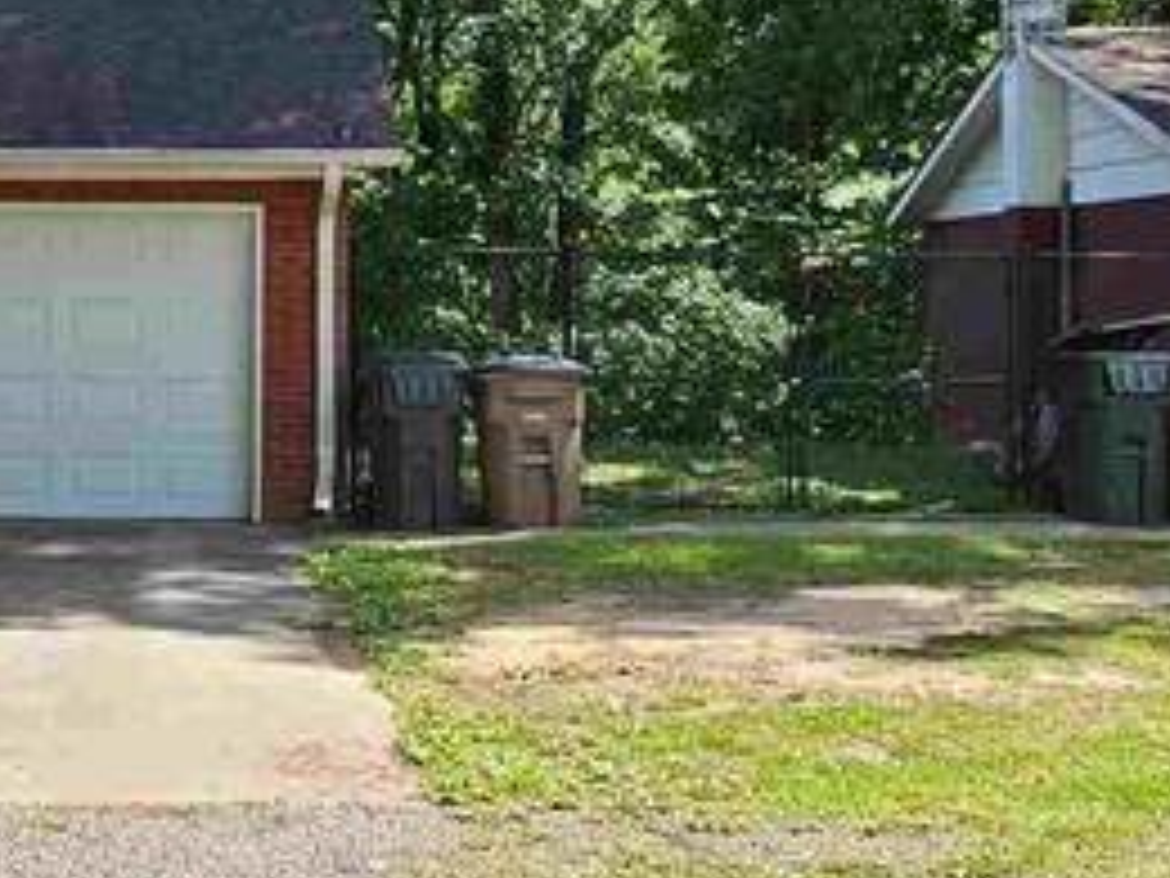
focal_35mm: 64
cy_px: 189
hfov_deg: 29.1
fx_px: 2163
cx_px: 130
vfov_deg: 22.6
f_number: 2.2
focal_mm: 2.2
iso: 50
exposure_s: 1/801
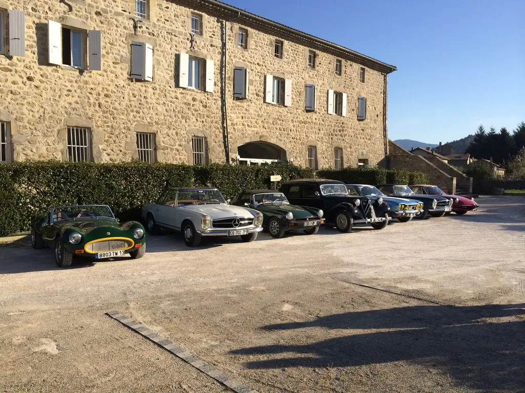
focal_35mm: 30
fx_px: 455
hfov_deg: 60.0
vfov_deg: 46.8
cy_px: 196
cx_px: 262
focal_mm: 4.12
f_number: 2.2
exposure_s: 1/2053
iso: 40
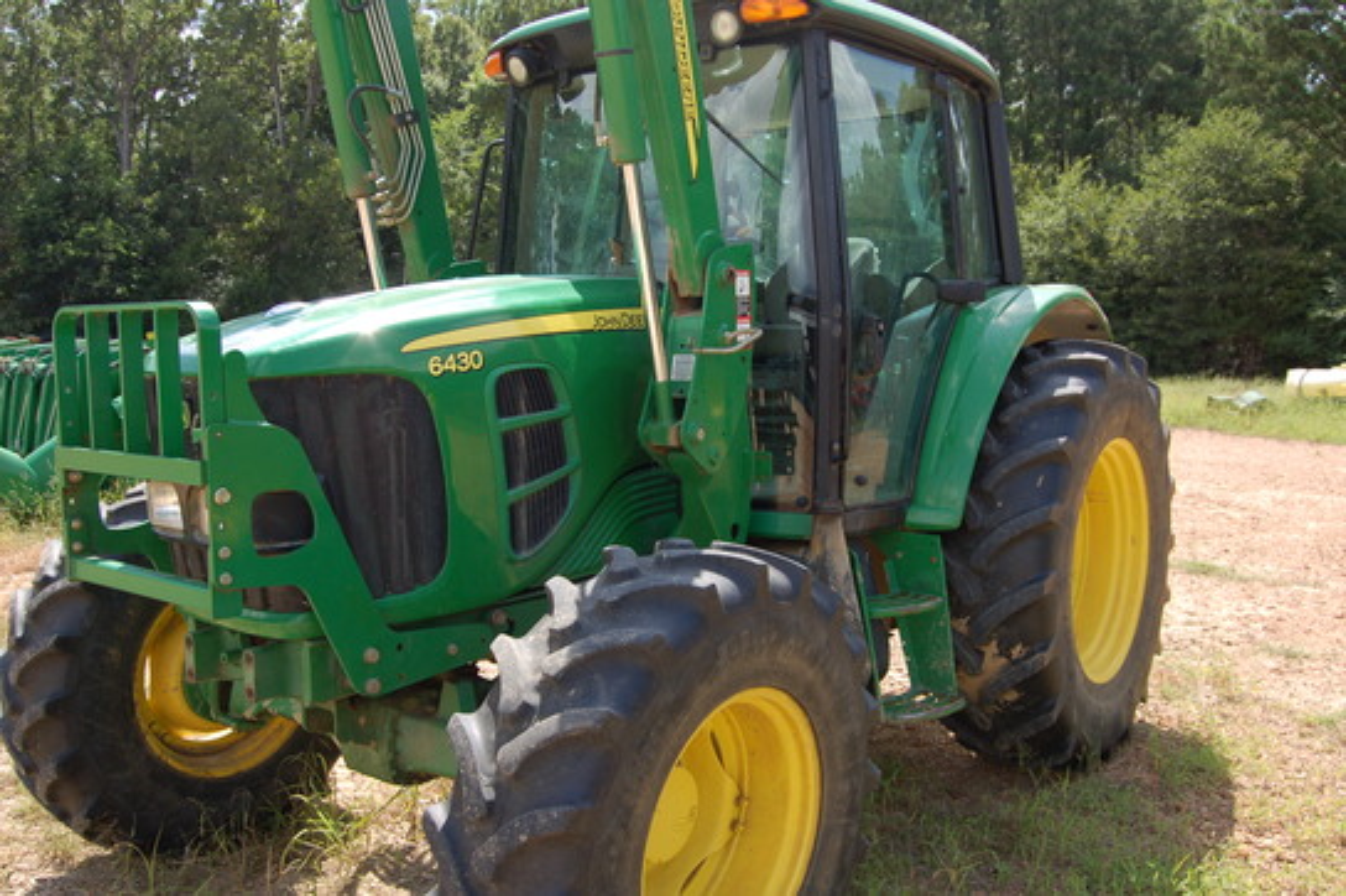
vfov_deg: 43.6
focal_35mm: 30
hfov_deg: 62.0
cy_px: 448
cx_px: 673
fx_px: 1121
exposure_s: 1/200
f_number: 7.1
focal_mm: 20
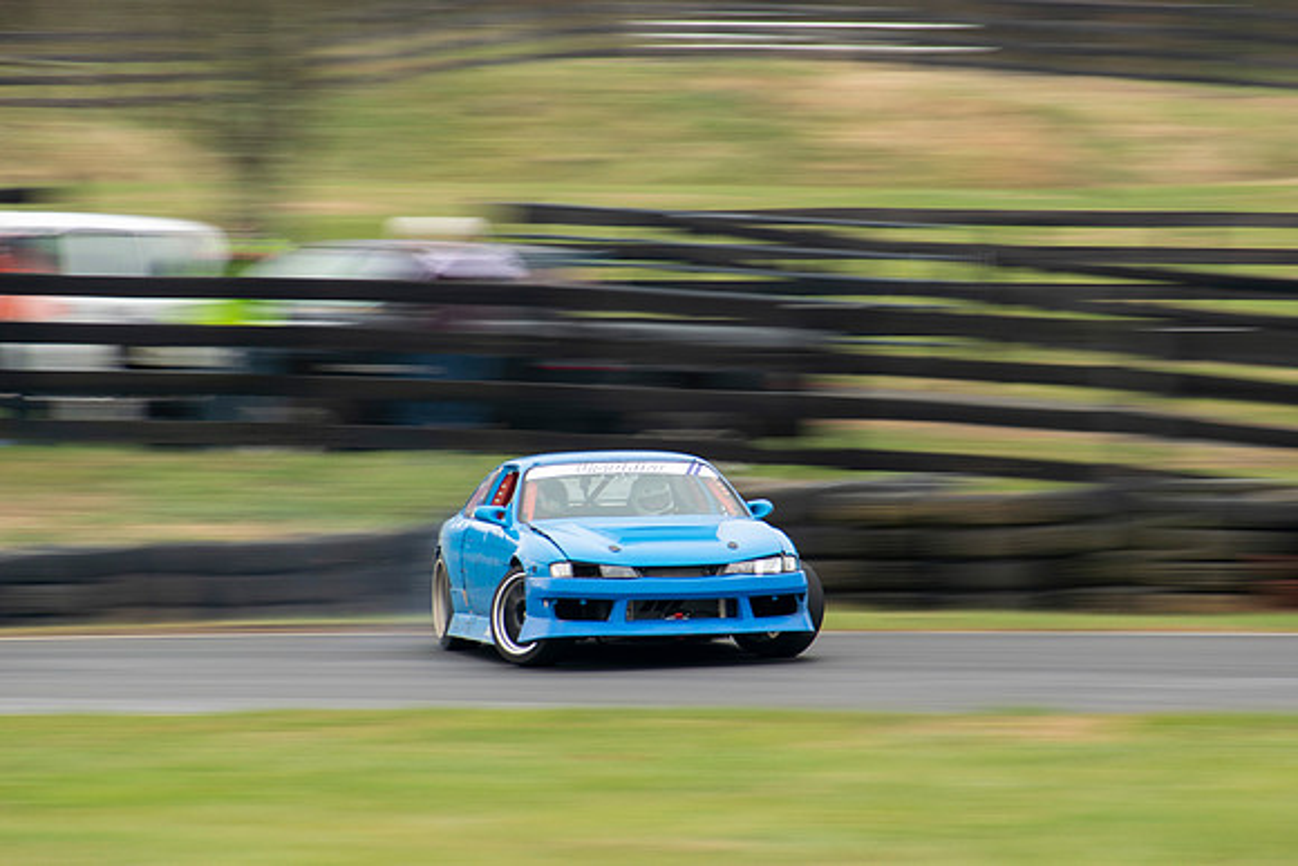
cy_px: 433
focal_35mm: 450
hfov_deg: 4.6
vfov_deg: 3.1
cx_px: 649
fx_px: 16228
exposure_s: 1/25
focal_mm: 300
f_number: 13
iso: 100
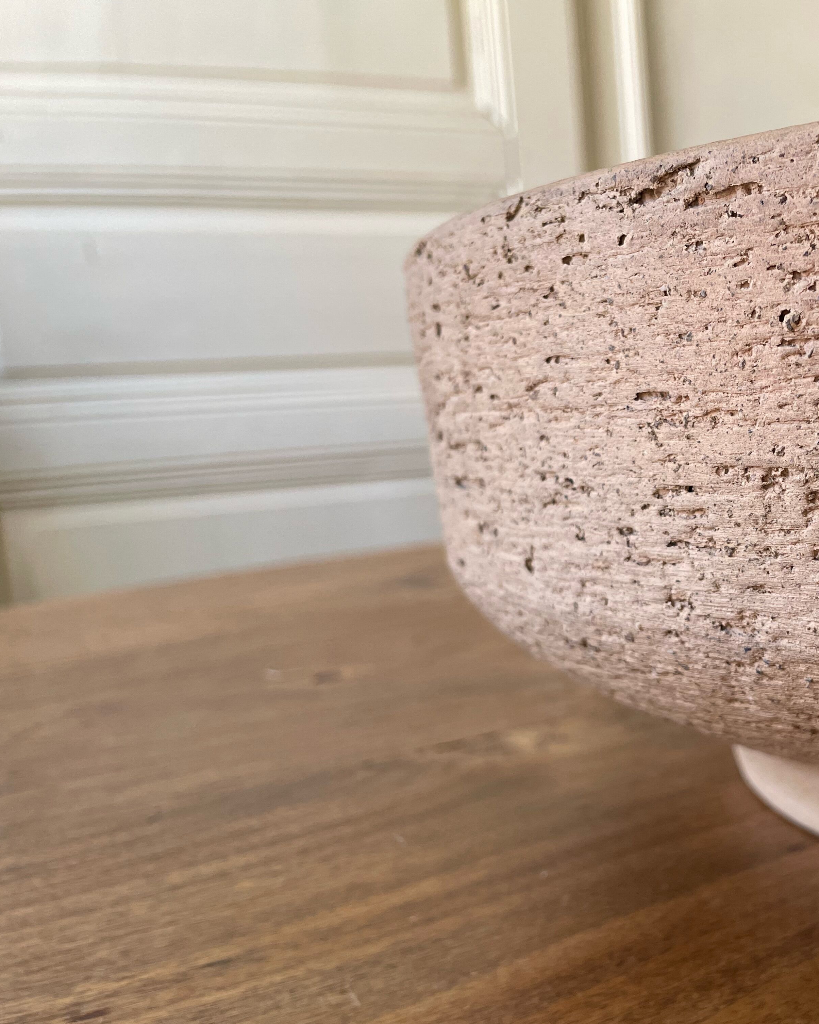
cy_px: 512
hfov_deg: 41.1
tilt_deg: -7.2
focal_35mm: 34
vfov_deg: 52.8
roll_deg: +3.7
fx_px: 1030
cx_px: 678
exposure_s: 1/121
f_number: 1.6
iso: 100
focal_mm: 4.2
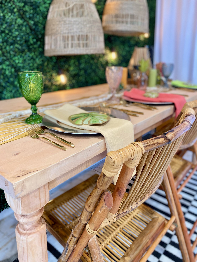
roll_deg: +0.9
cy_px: 131
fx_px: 197
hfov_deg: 53.1
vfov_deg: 67.3
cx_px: 98
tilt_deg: -19.6
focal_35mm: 26
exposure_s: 1/60
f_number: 1.8
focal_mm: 4.25
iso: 125
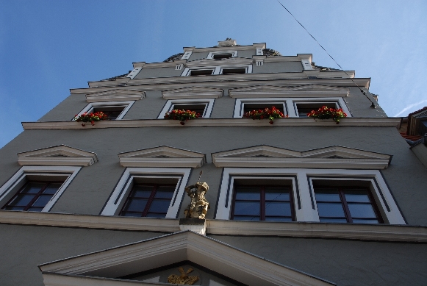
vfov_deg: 48.1
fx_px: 321
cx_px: 214
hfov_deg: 67.3
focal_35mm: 27
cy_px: 143
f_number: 6.3
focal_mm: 18
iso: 100
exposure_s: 1/160
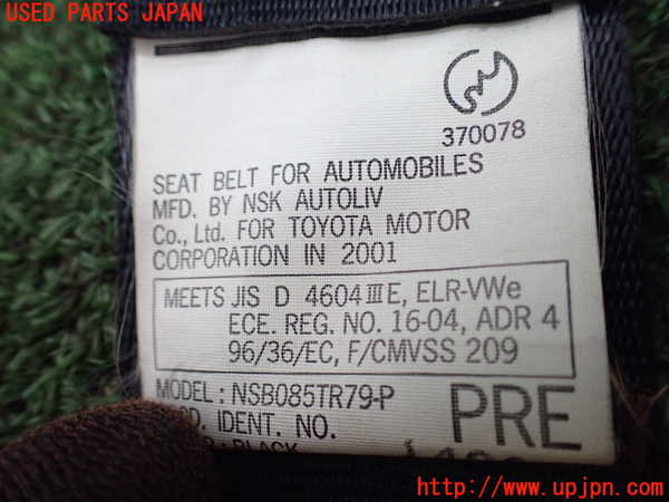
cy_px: 251
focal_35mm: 30
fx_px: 580
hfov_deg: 60.0
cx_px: 334
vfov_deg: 46.8
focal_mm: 5.4
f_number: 2.3
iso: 800
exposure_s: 1/125
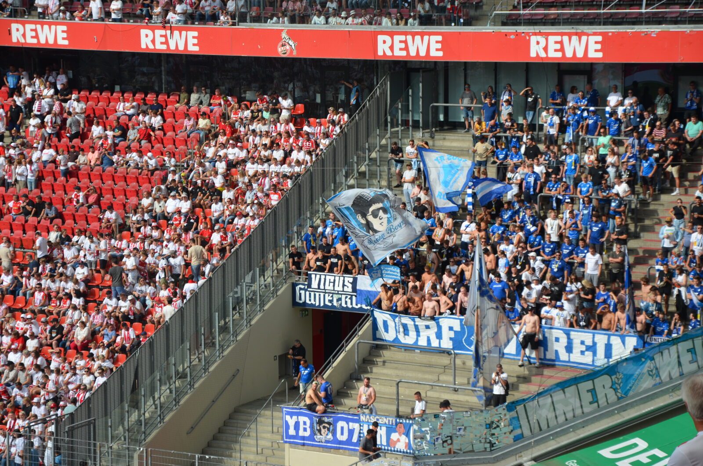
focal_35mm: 105
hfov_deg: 19.5
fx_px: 2046
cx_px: 352
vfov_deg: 13.0
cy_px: 233
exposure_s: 1/640
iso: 200
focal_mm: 70
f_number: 6.3
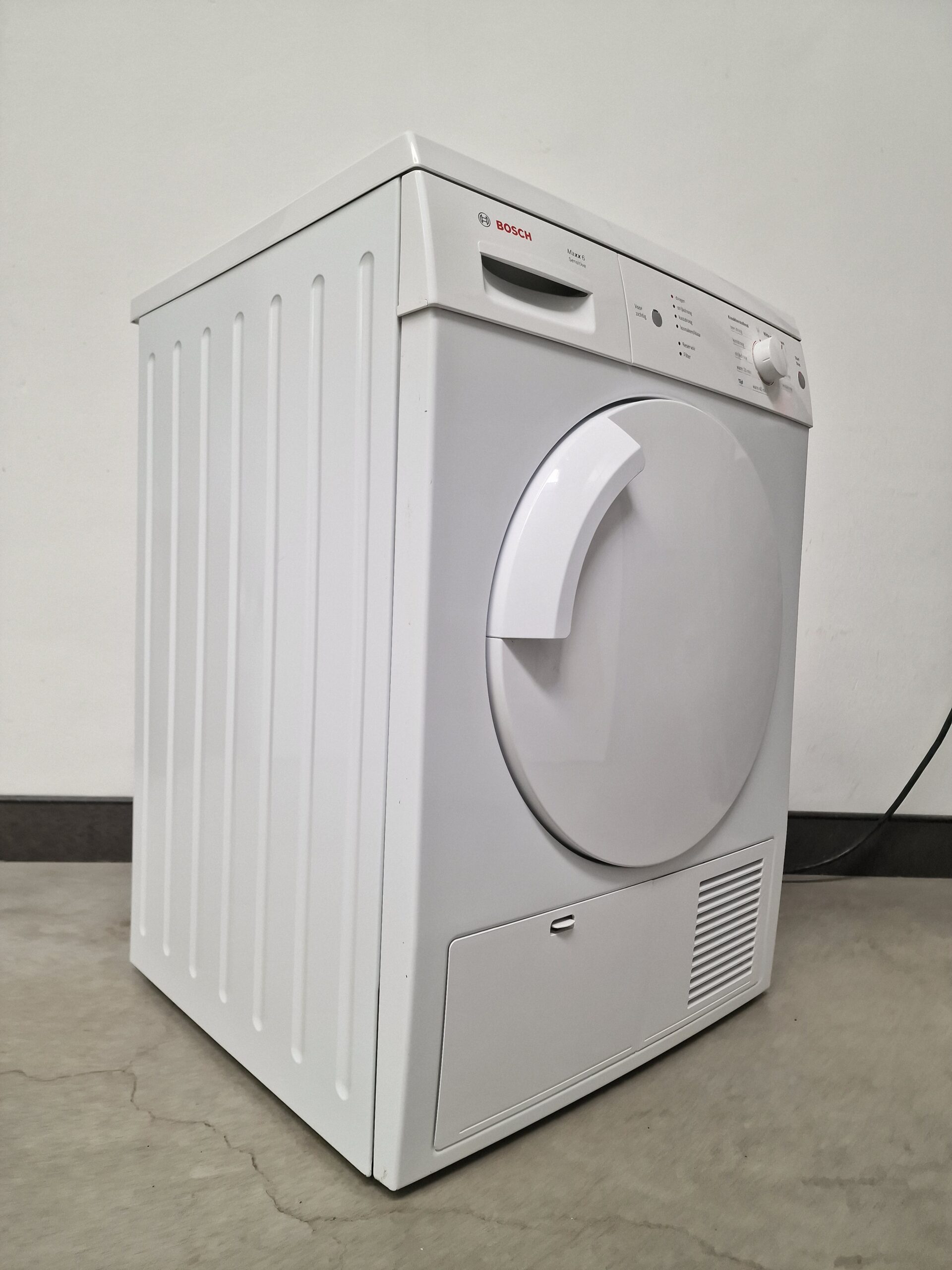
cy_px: 635
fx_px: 843
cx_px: 476
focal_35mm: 23
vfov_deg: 73.9
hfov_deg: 58.9
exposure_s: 1/180
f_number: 1.8
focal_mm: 6.4
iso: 80
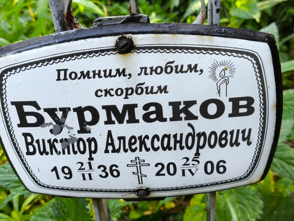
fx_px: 425
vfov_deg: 29.1
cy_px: 110
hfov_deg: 38.2
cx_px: 147
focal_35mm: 50
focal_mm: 4.71
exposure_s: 1/50
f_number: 1.7
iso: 100
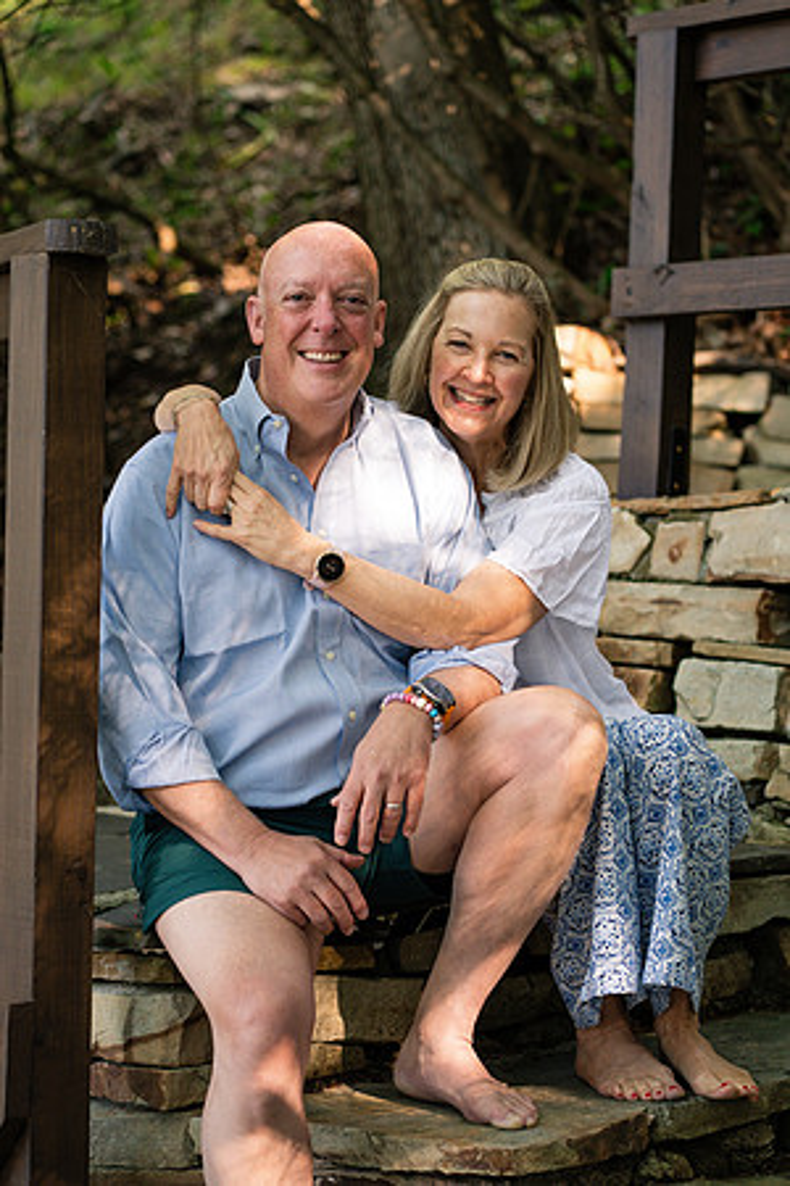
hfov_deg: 16.1
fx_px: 2798
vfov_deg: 23.9
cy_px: 593
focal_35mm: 85
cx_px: 395
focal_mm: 85
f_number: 3.2
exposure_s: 1/400
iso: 500
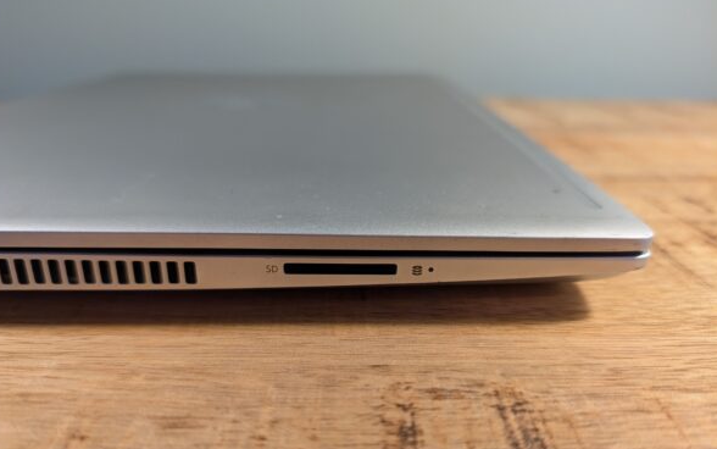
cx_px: 355
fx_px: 508
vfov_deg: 47.4
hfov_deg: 70.4
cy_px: 265
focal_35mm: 26
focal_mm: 6.9
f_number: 1.68
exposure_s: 1/50
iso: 135
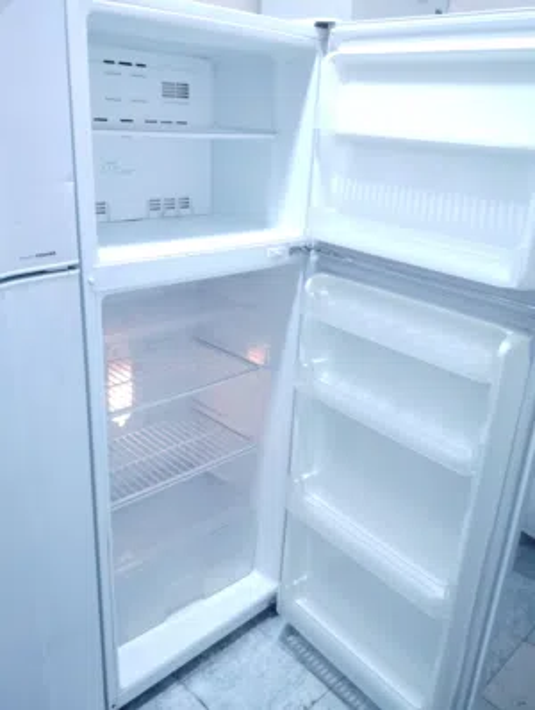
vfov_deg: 61.6
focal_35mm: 29
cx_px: 268
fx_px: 596
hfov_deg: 48.4
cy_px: 355
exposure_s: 1/33.3
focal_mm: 4.25
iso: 382
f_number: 1.8
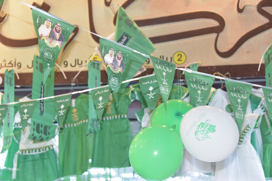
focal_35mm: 70
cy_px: 90
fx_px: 529
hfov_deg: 28.9
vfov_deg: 19.4
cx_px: 136
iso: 2000
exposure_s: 1/250
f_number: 5
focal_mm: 70
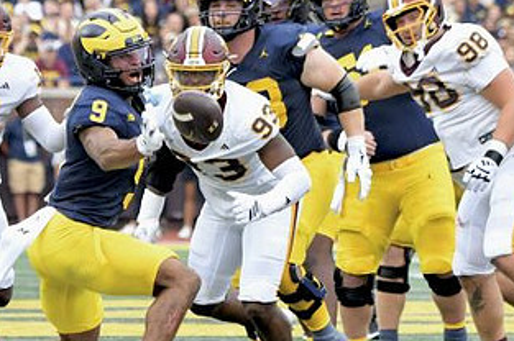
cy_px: 162
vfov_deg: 2.2
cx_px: 143
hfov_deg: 3.4
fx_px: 8714
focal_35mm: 611
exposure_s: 1/1000
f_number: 5.3
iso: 1250
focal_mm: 220
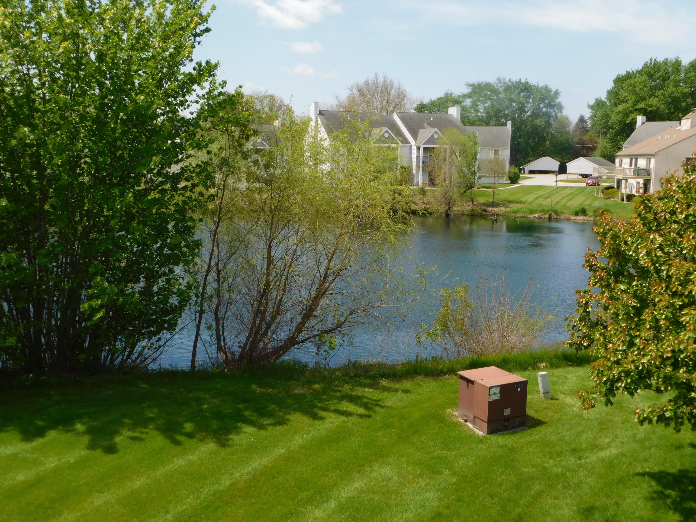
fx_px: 724
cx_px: 348
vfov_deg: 39.7
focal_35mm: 36
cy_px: 261
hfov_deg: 51.4
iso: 125
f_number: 3.5
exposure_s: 1/1000
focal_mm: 6.3
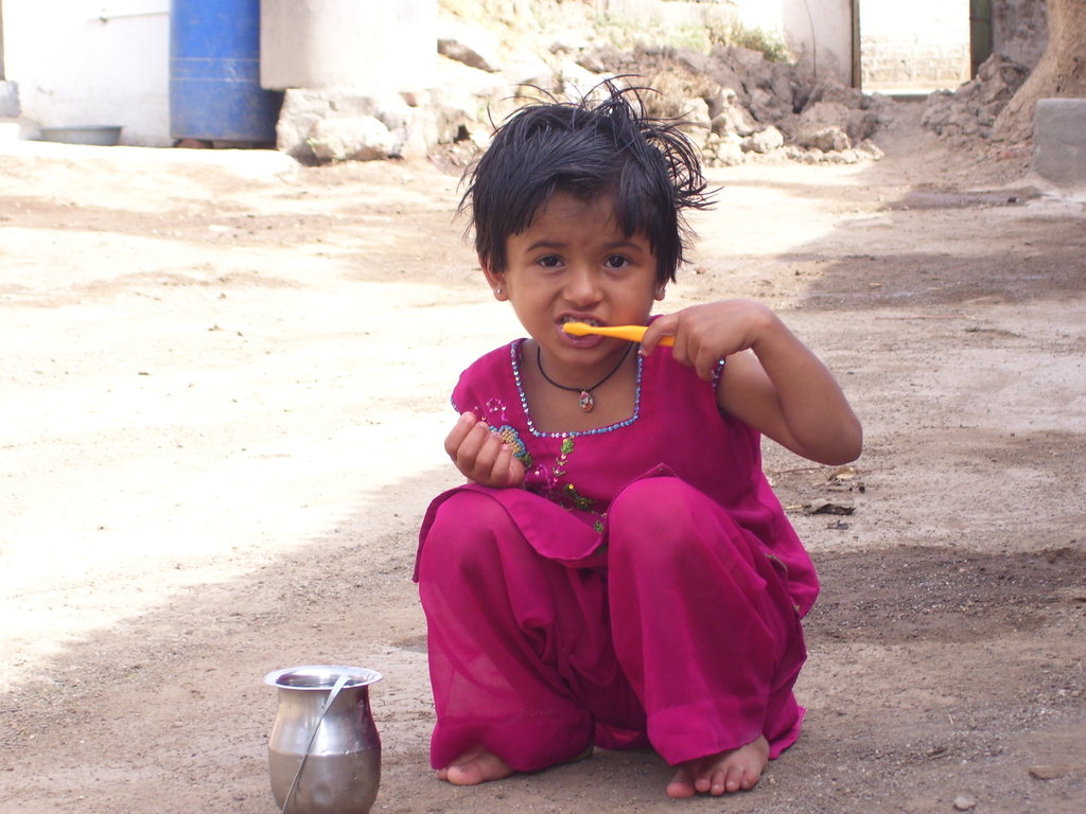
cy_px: 407
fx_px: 3482
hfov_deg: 17.7
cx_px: 543
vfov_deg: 13.3
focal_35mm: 111
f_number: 4.6
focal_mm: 18
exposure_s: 1/125
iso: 80
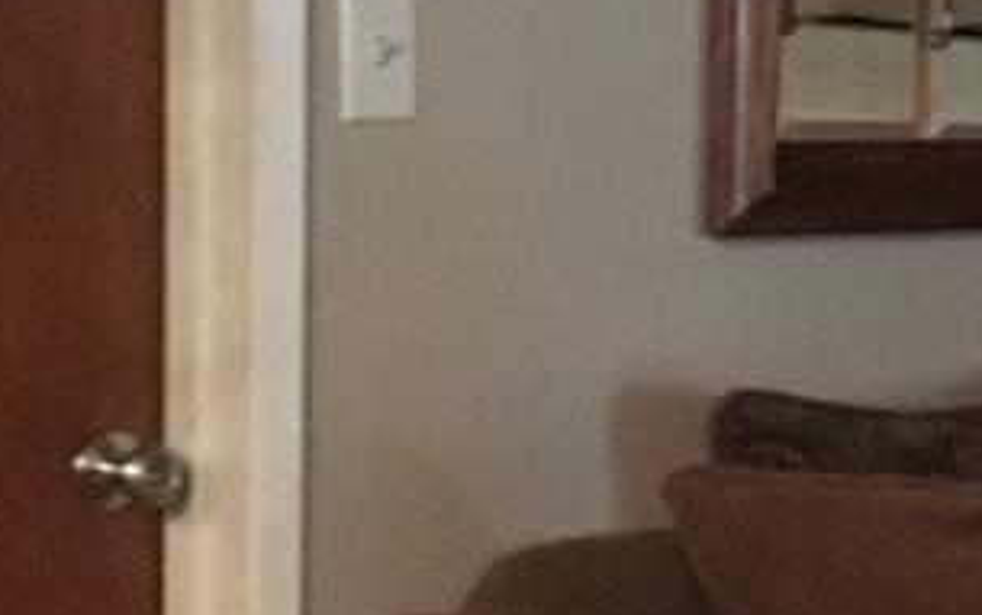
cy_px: 377
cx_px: 2135
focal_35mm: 151
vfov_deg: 8.7
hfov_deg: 11.9
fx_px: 4043
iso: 500
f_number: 2.2
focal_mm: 4.15
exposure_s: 1/15
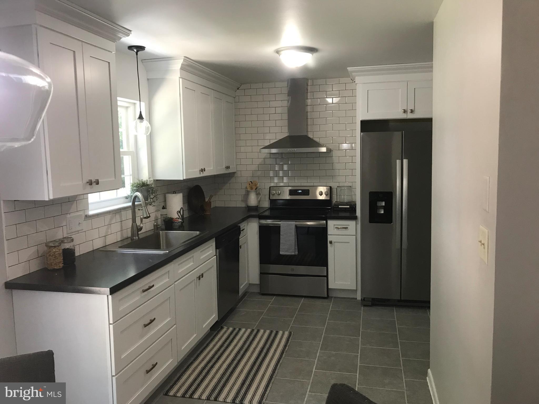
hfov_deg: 63.4
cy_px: 202
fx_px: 436
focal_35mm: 28
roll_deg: +0.8
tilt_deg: -4.7
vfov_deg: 49.7
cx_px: 270
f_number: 1.8
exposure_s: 1/24
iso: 40
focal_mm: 3.99
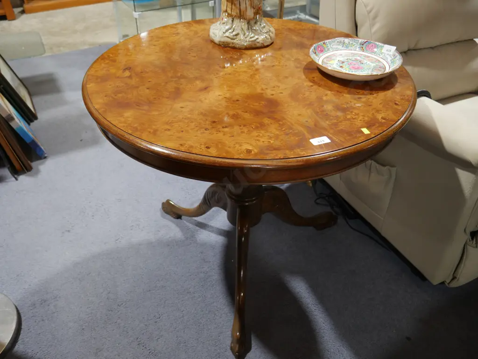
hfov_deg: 59.9
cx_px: 239
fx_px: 414
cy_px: 180
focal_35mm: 30
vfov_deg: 46.8
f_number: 3.6
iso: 400
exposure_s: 1/60
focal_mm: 15
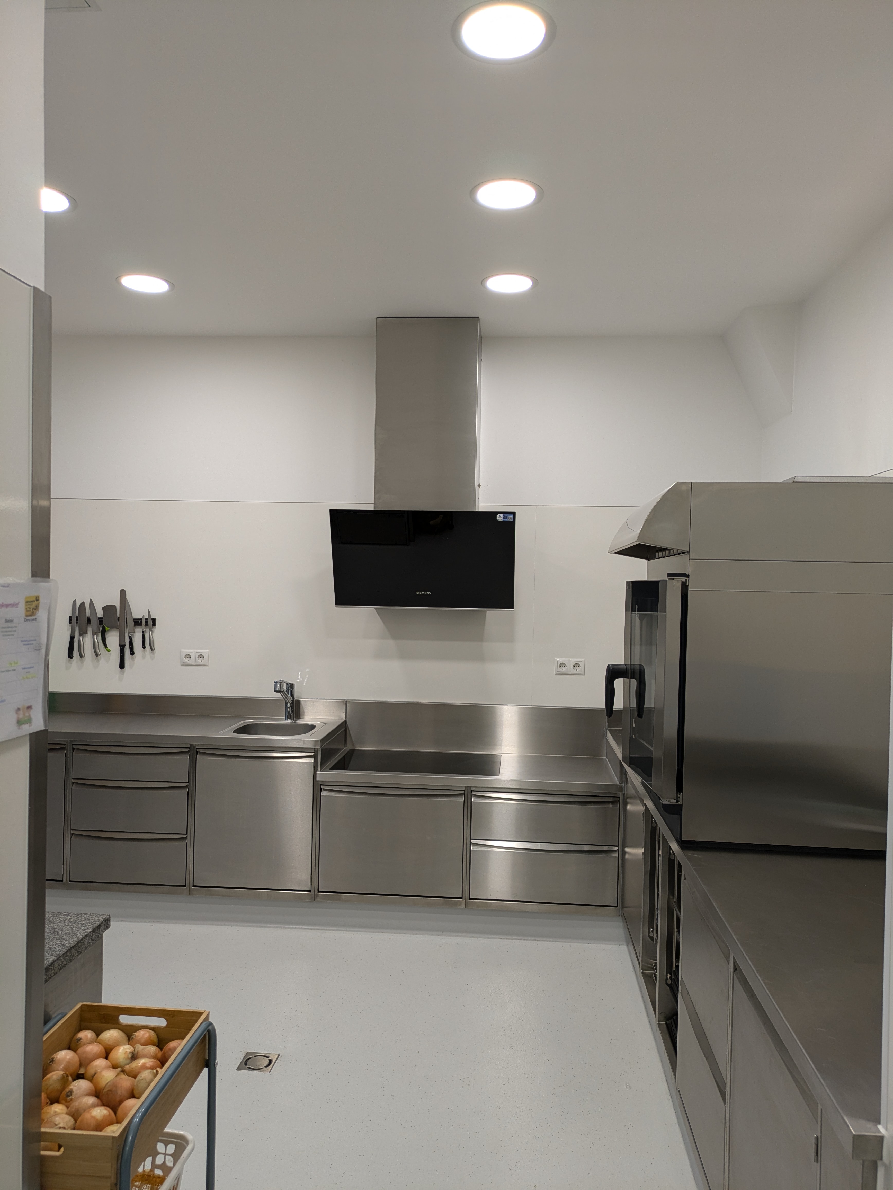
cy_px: 595
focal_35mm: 25
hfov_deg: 54.9
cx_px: 446
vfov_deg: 69.4
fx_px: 859
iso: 74
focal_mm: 5.43
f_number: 1.89
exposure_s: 1/100
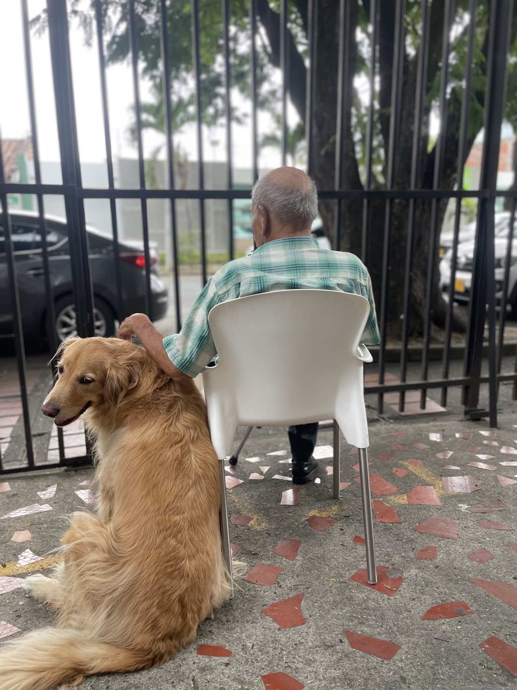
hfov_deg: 53.1
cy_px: 345
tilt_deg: -11.2
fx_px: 518
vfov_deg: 67.3
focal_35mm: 26
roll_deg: +1.0
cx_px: 258
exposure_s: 1/121
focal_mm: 4.2
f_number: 1.6
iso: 32
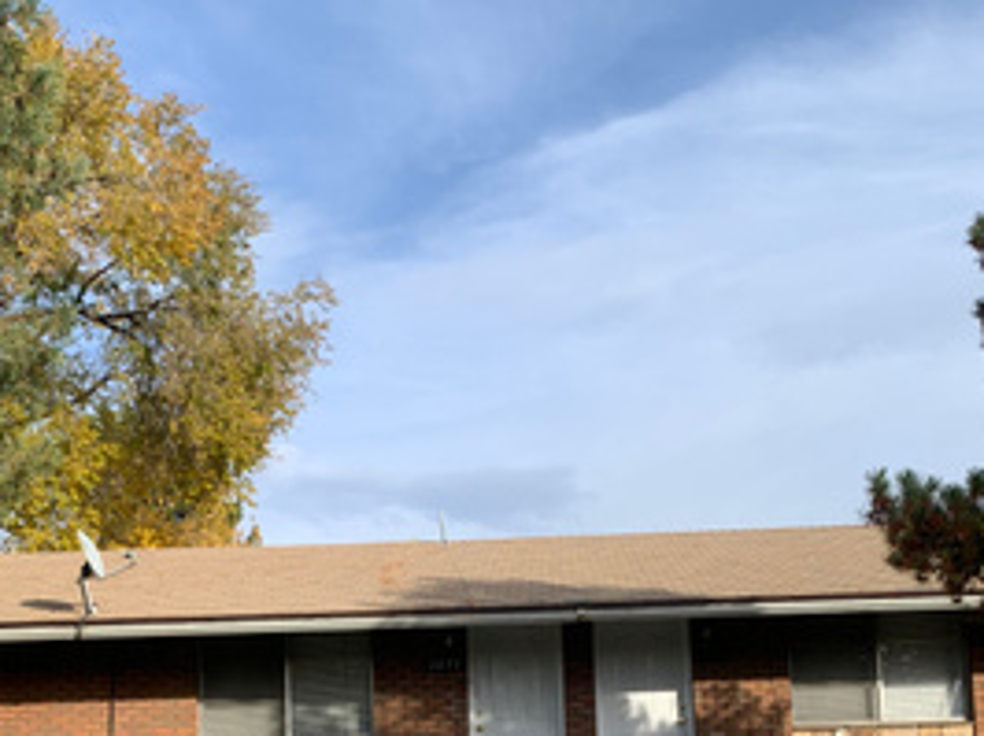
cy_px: 695
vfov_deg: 29.3
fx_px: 1335
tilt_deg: +6.4
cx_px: 518
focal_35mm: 47
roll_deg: +1.7
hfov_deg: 40.5
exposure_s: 1/1368
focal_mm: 4.25
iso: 25
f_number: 1.8
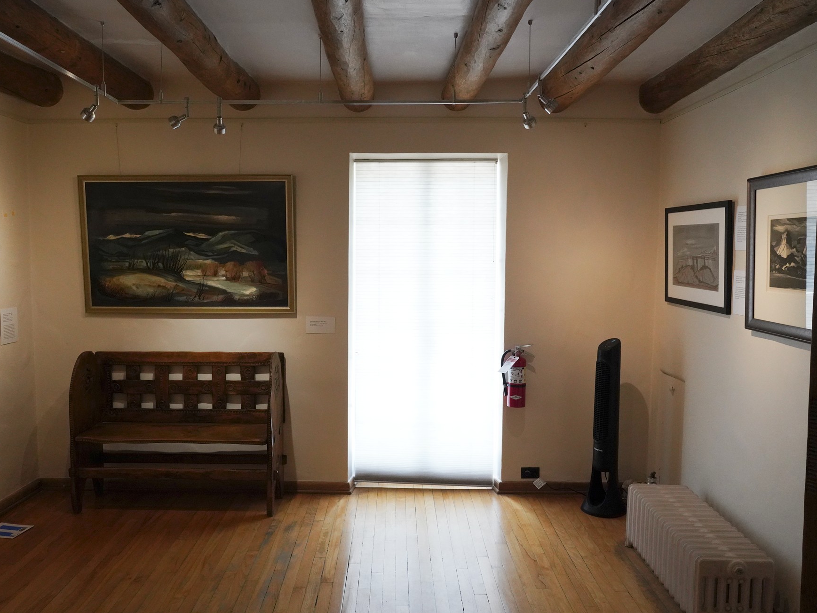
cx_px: 381
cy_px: 301
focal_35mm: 31
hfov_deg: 58.3
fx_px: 732
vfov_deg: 45.4
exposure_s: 1/100
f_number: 13
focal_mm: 28
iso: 4000
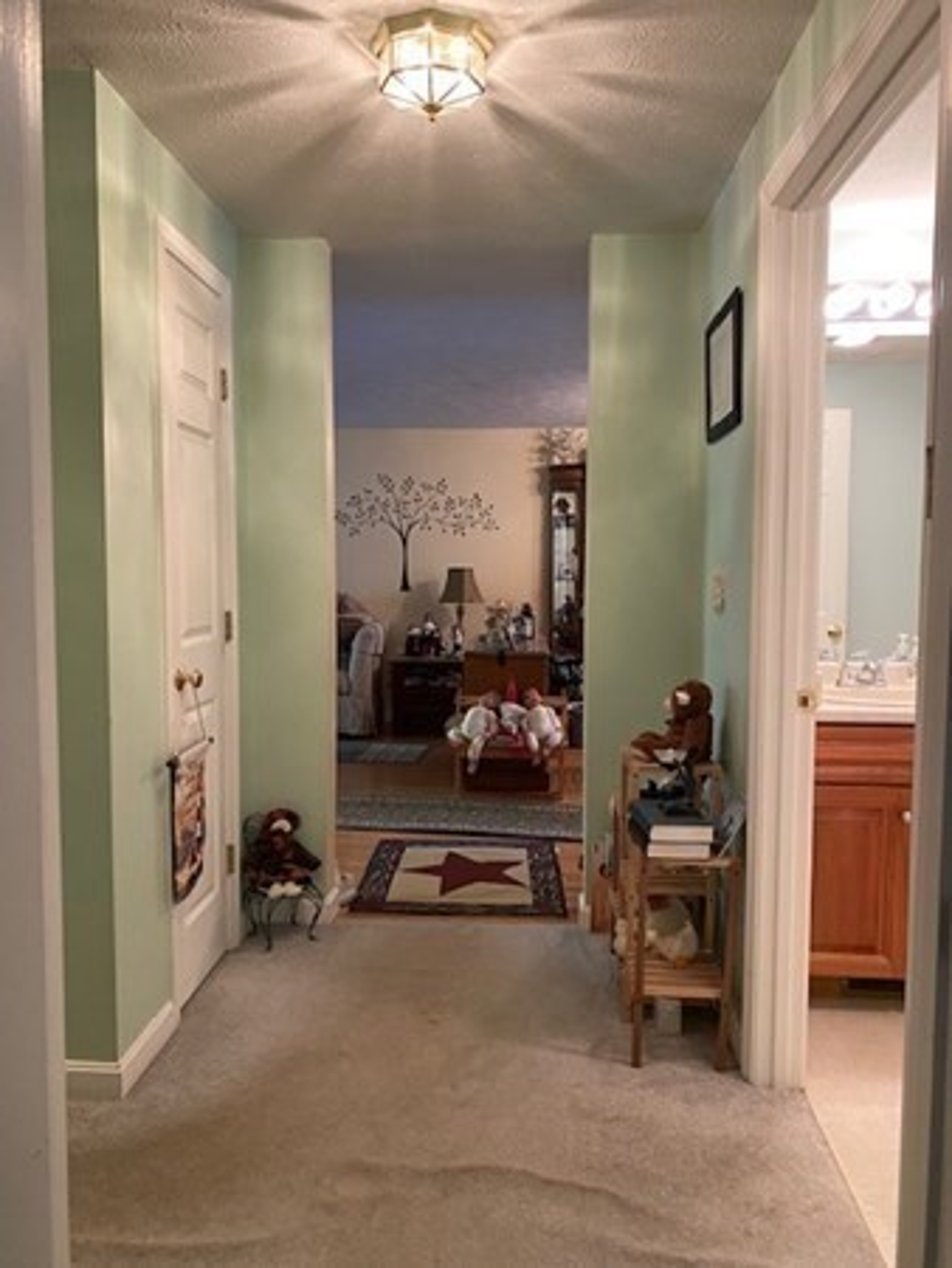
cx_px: 476
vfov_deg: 67.3
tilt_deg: -4.0
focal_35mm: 26
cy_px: 634
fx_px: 952
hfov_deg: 53.1
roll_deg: -0.2
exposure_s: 1/60
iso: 320
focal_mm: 4.25
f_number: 1.8
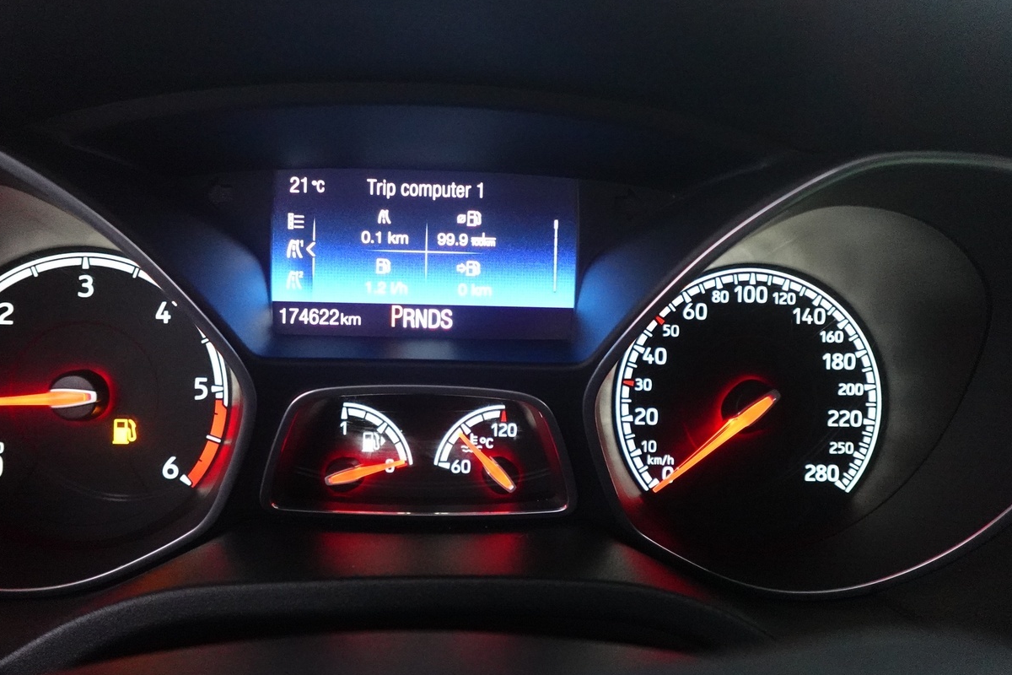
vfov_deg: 47.9
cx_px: 482
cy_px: 338
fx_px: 759
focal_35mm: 27
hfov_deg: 67.3
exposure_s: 1/80
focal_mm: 7.6
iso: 3200
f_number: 2
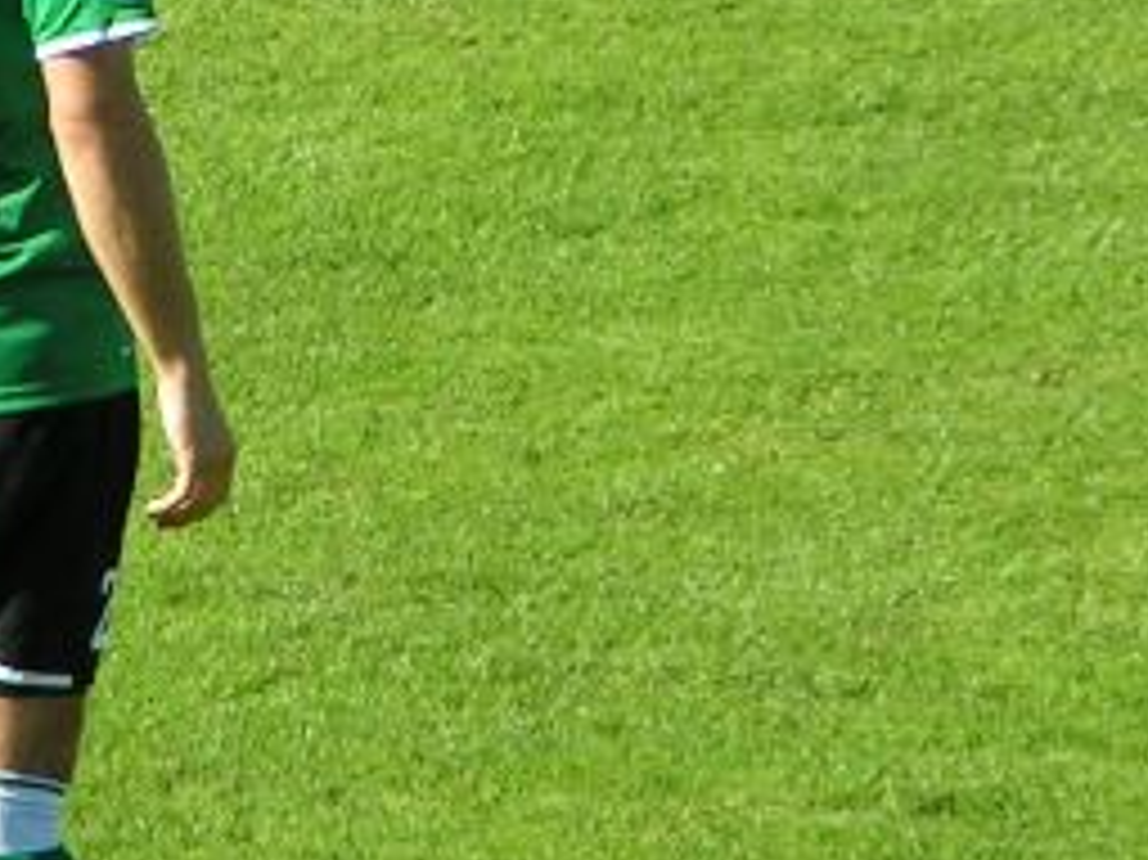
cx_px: 23
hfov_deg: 1.9
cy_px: 104
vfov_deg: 1.4
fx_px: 35336
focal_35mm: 1066
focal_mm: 52
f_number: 4
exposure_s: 1/400
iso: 50
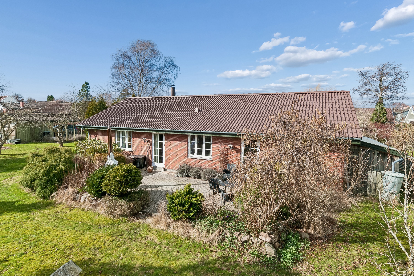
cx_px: 207
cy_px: 138
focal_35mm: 18
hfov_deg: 90.0
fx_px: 207
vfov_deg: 67.4
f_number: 10
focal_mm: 12
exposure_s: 1/400
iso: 200
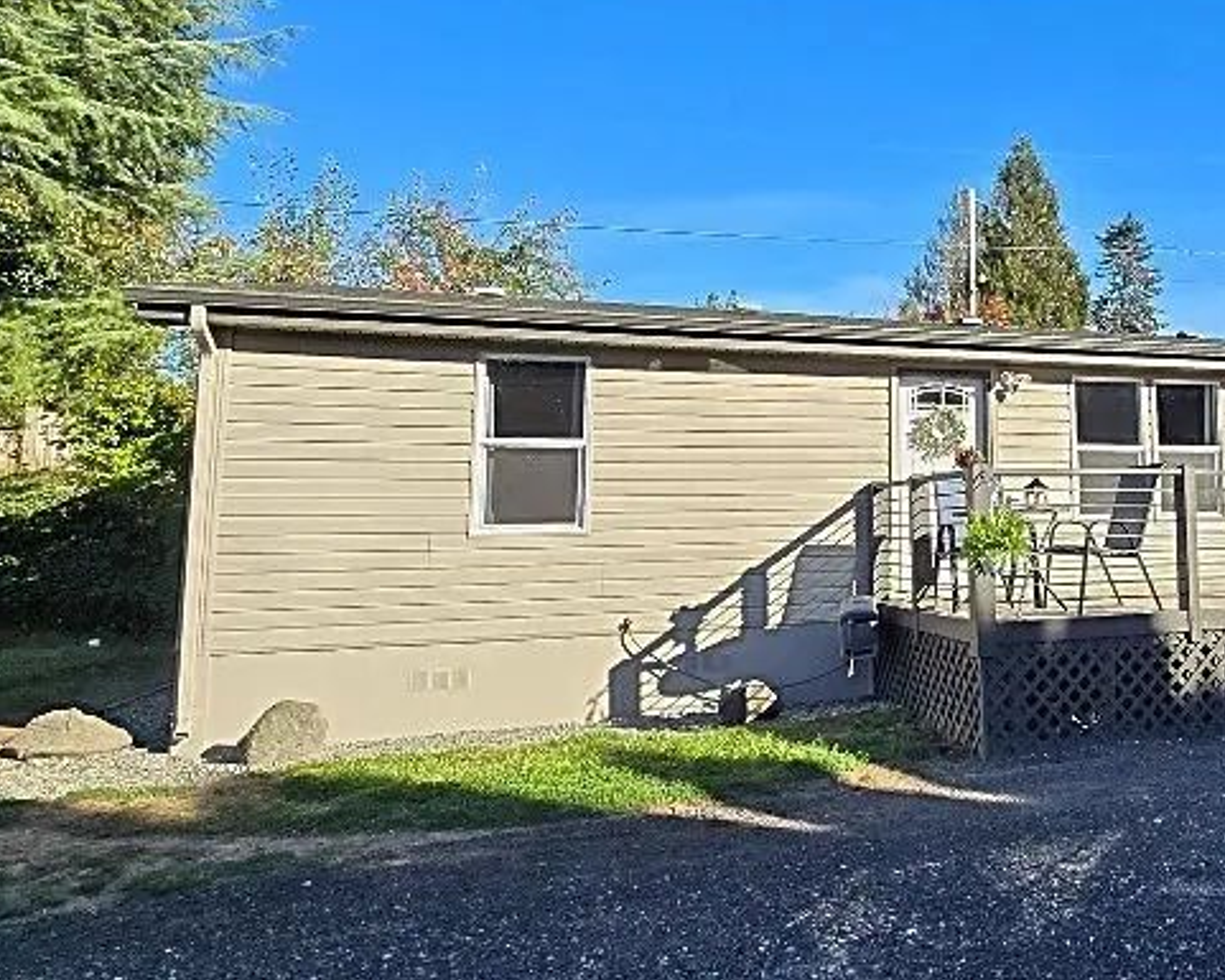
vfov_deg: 53.0
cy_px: 412
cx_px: 1031
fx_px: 979
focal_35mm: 27
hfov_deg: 57.7
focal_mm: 2.2
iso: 50
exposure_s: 1/1387
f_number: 2.2
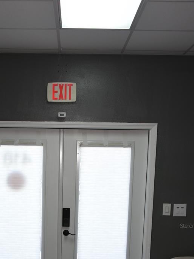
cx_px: 54
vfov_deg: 33.9
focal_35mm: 54
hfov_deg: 26.8
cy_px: 226
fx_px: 404
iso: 500
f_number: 5.6
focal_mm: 32
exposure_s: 1/125
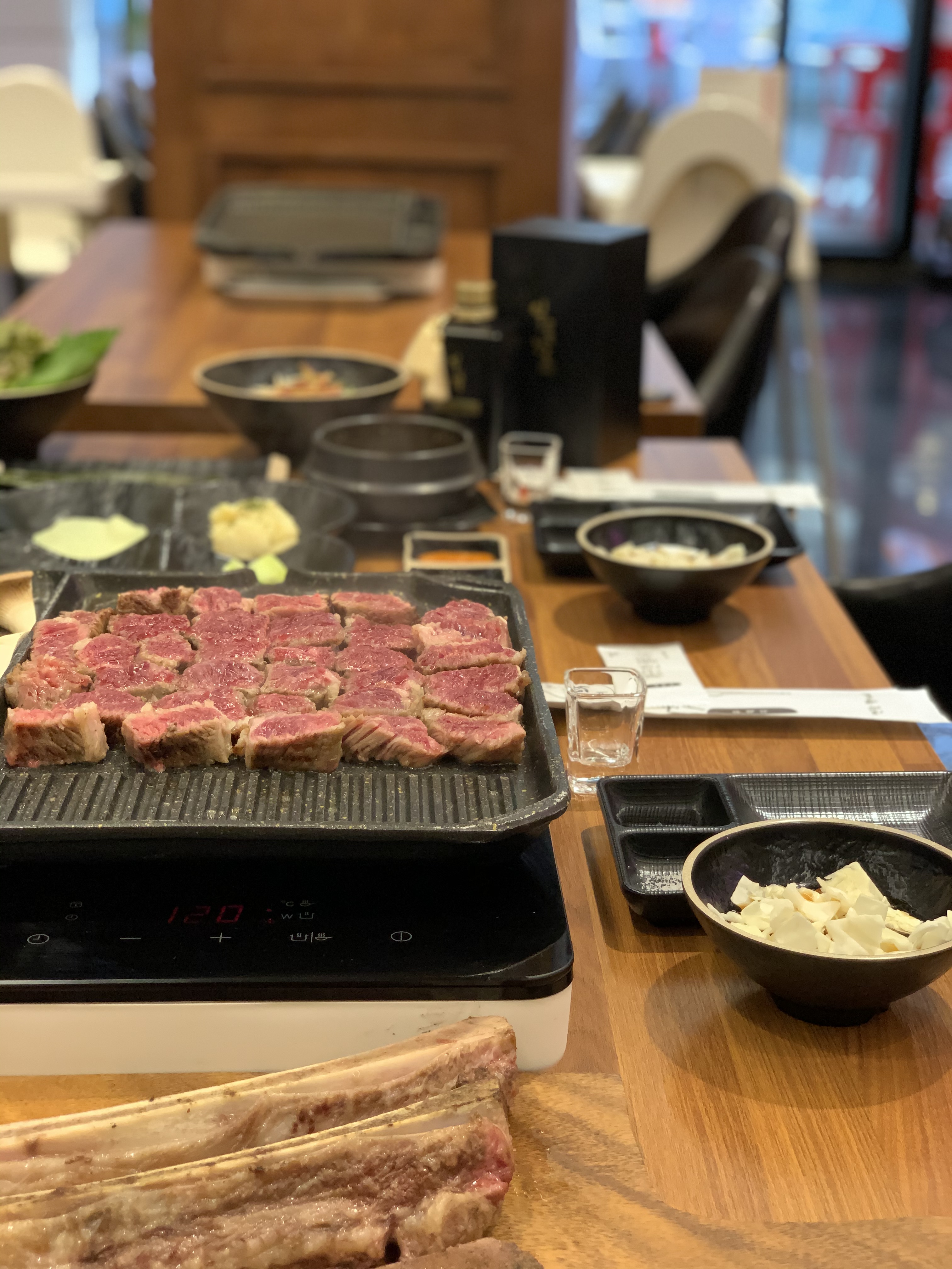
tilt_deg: -16.7
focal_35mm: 52
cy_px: 634
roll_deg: -2.1
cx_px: 476
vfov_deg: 36.8
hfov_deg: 28.0
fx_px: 1907
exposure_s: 1/60
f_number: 2.4
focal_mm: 6
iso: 160
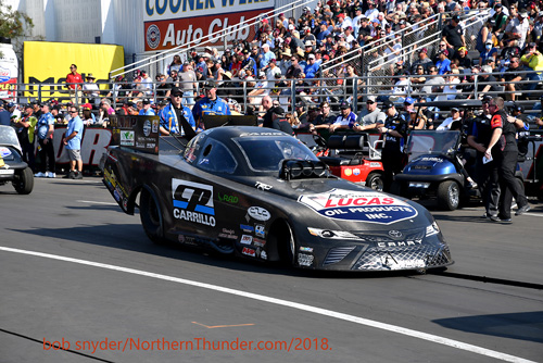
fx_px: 1358
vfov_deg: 15.2
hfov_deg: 22.6
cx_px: 272
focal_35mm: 90
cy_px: 182
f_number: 5.6
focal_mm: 60
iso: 160
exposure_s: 1/1000
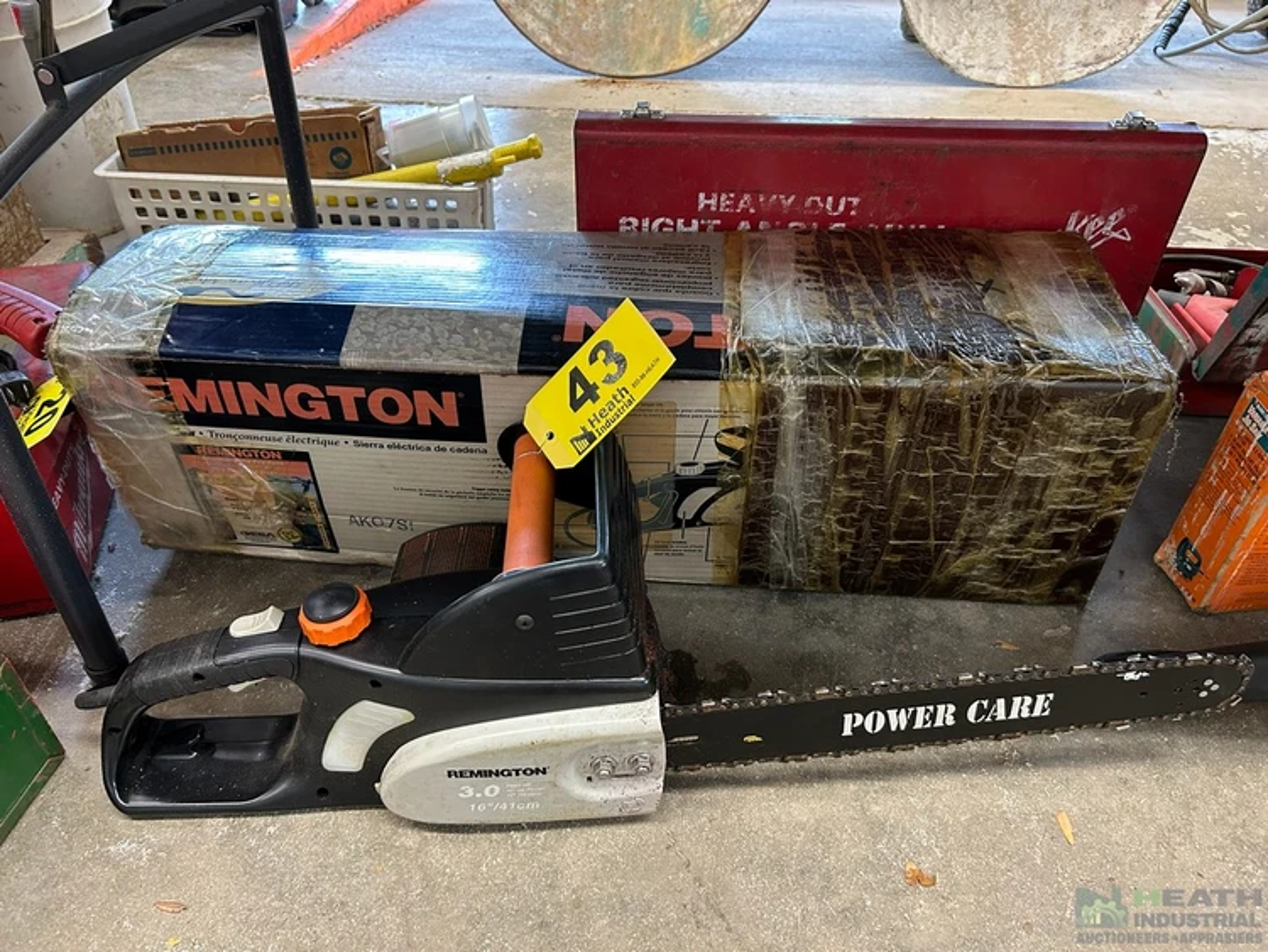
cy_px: 476
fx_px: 953
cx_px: 634
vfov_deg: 53.1
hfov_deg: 67.3
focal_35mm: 26
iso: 250
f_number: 1.5
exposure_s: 1/60
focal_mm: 5.7
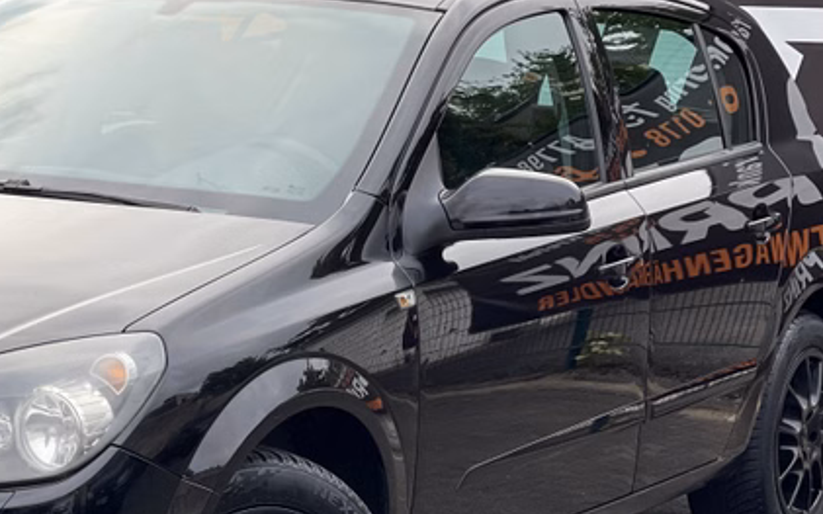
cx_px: 100
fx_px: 2893
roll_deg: -1.7
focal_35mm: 129
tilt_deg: -6.7
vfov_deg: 10.2
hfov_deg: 16.0
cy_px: 315
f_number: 2.2
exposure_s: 1/226
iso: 25
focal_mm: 7.5
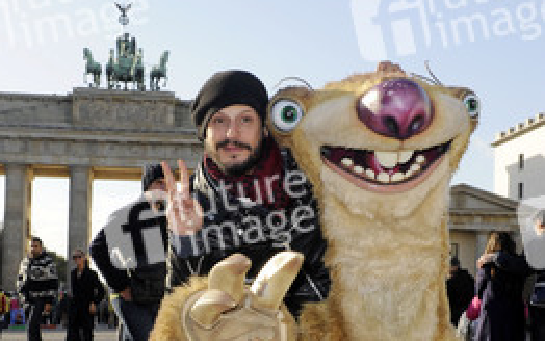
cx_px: 269
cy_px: 324
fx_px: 1040
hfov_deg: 29.4
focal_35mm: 70
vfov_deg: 18.2
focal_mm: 45
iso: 500
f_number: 11
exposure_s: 1/320
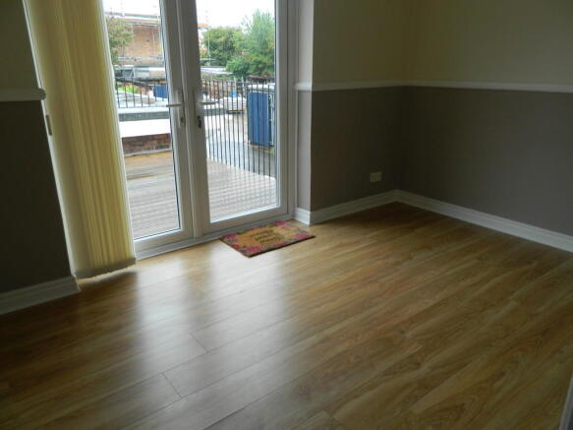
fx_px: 414
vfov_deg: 54.9
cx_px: 286
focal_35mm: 25
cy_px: 215
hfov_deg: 69.4
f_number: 3.1
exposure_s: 1/30
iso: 100
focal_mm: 4.5
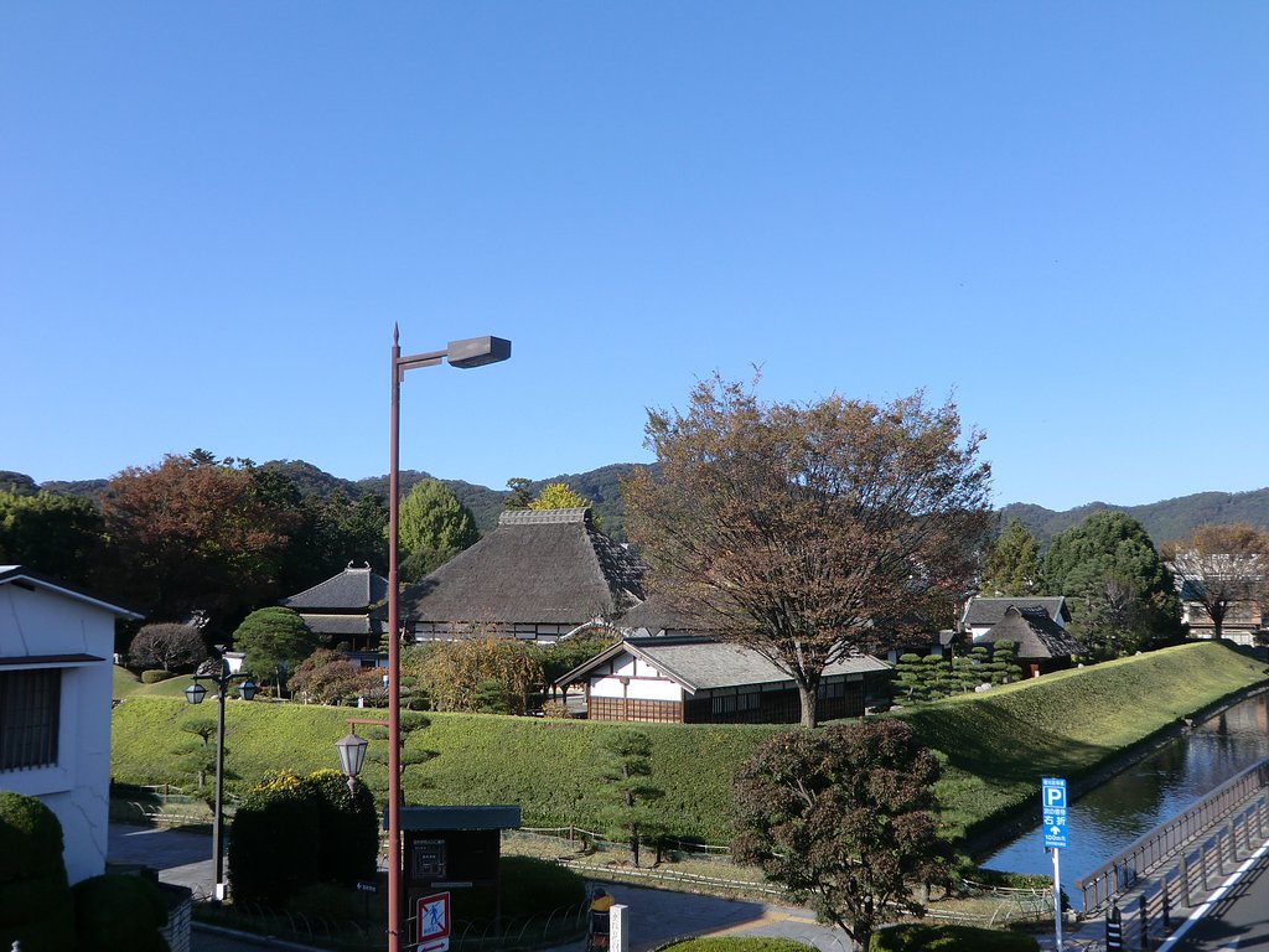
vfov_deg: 41.8
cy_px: 476
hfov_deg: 54.0
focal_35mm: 34
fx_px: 1246
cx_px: 634
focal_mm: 6.1
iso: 64
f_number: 3.6
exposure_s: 1/500
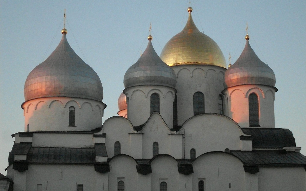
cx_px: 153
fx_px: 917
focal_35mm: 110
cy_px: 86
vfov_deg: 11.9
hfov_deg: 18.9
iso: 400
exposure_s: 1/350
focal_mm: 17.1
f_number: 4.8
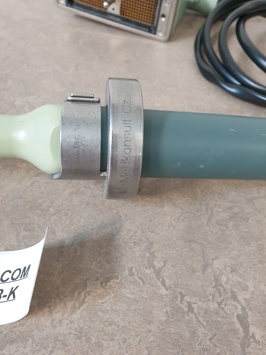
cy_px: 178
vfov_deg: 67.3
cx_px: 133
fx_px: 266
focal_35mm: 26
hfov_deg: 53.1
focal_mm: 4.3
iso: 250
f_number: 2.4
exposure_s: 1/25
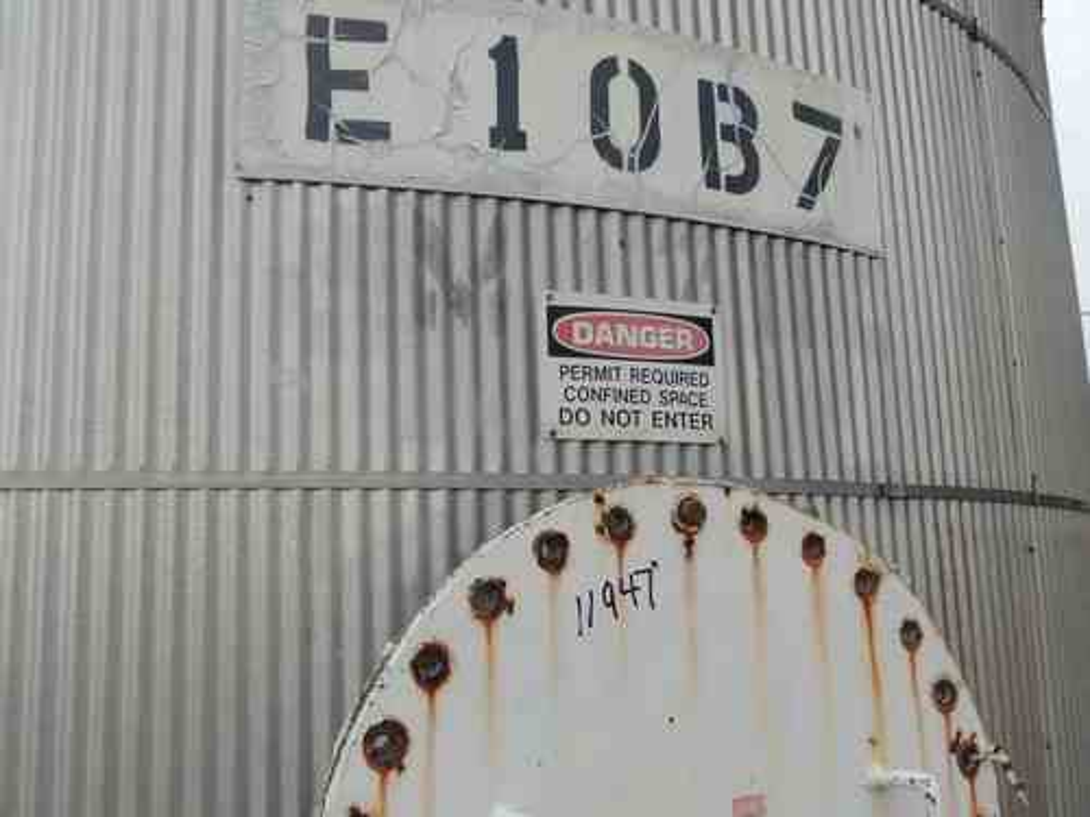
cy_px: 408
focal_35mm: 35
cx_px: 545
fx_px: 1102
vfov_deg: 40.7
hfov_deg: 52.6
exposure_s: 1/200
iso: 100
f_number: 3.3
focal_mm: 6.2
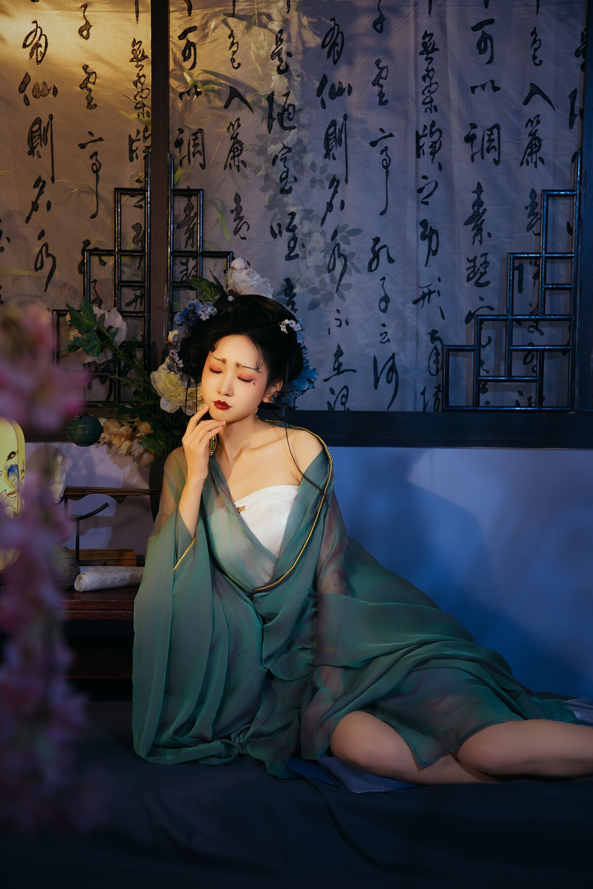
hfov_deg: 21.6
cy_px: 444
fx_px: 1557
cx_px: 296
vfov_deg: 31.9
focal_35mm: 63
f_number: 4
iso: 400
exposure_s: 1/125
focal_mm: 64
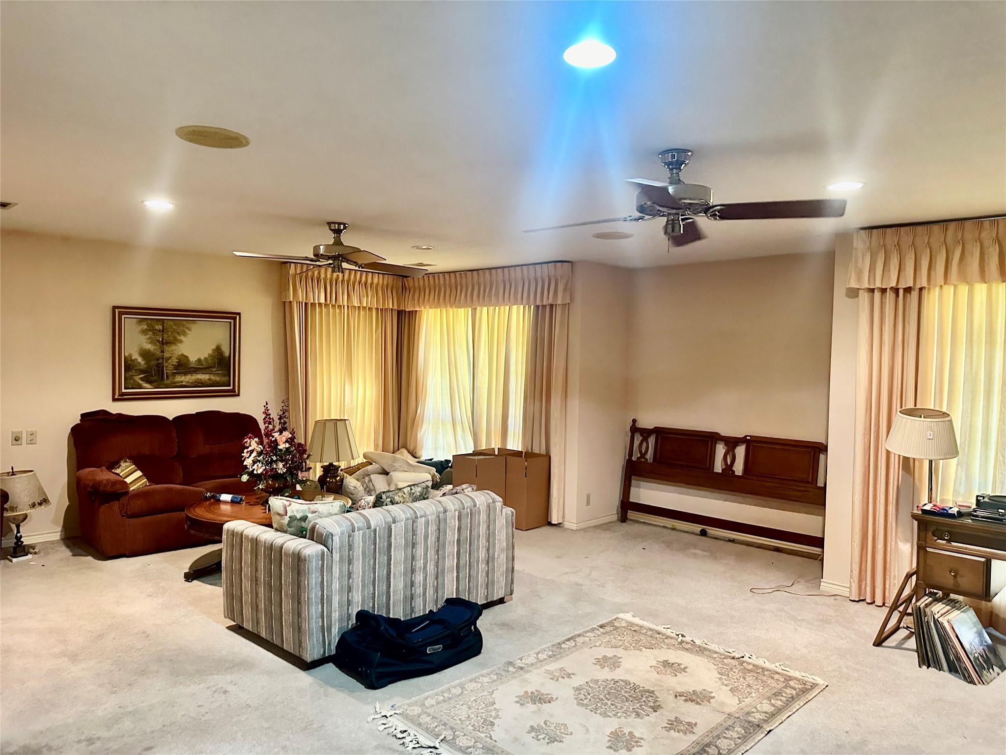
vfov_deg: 56.8
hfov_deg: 71.6
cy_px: 378
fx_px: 697
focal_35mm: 24
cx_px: 503
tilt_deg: +0.1
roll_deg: -0.3
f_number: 1.78
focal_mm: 6.86
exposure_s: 1/60
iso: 640
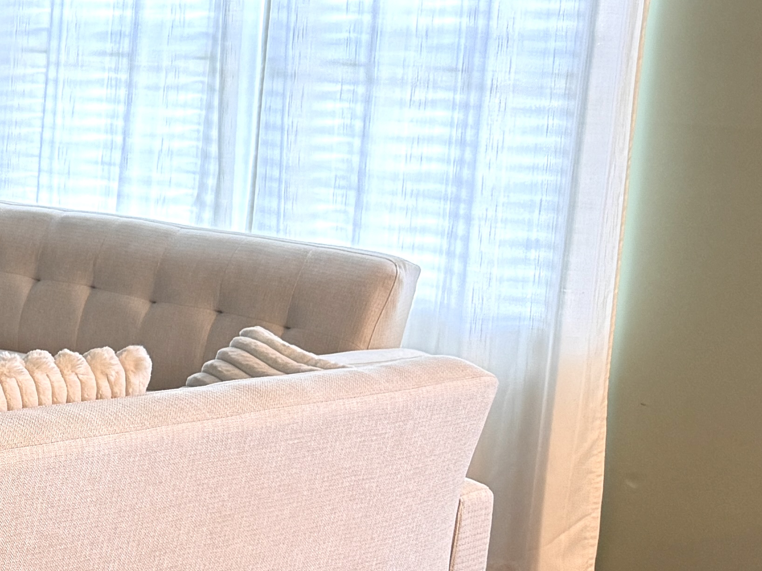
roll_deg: -2.0
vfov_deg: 17.6
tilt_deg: -7.0
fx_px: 1849
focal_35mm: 84
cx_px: -482
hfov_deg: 19.3
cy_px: 236
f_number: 1.78
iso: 160
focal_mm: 6.76
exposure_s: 1/60
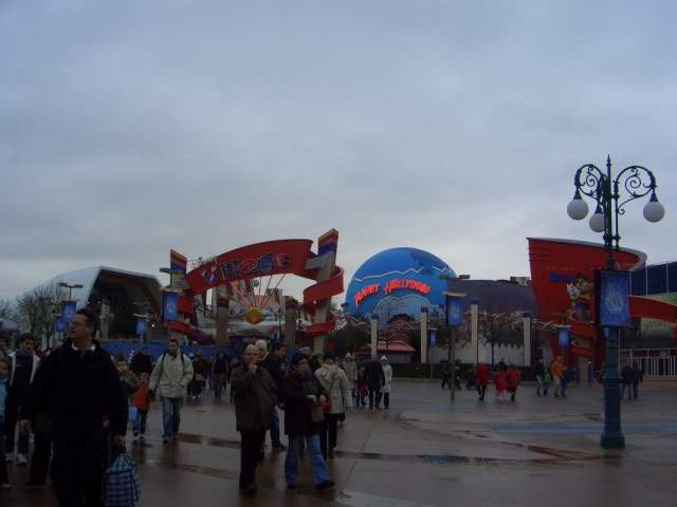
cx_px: 338
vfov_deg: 36.8
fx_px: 763
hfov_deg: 47.9
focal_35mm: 39
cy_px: 254
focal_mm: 8
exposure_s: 1/125
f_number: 4.8
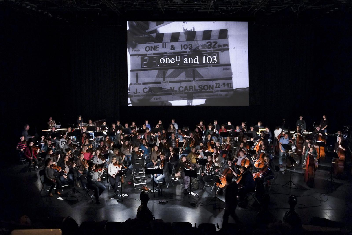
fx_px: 342
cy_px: 118
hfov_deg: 54.4
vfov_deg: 37.9
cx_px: 176
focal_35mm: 35
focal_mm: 23
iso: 3200
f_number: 1.8
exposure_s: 1/30
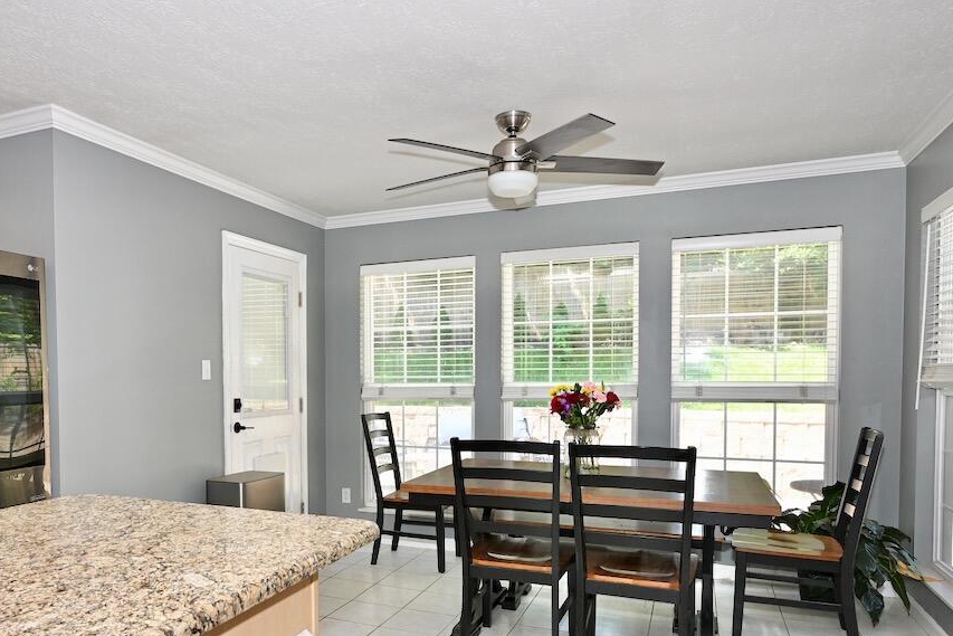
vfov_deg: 47.5
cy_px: 395
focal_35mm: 27
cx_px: 381
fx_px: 715
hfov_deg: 66.7
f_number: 4.5
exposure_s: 1/80
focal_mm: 12
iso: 200
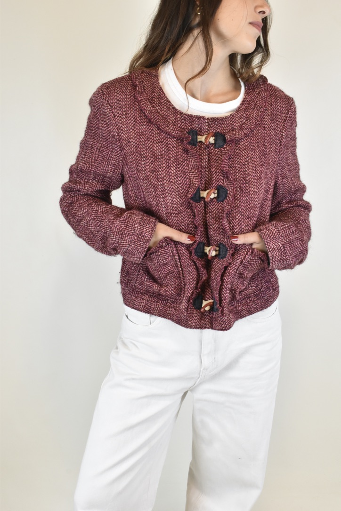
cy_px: 256
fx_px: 618
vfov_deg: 45.0
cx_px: 170
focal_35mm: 44
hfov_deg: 30.8
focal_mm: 29
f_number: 13
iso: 1600
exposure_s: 1/40
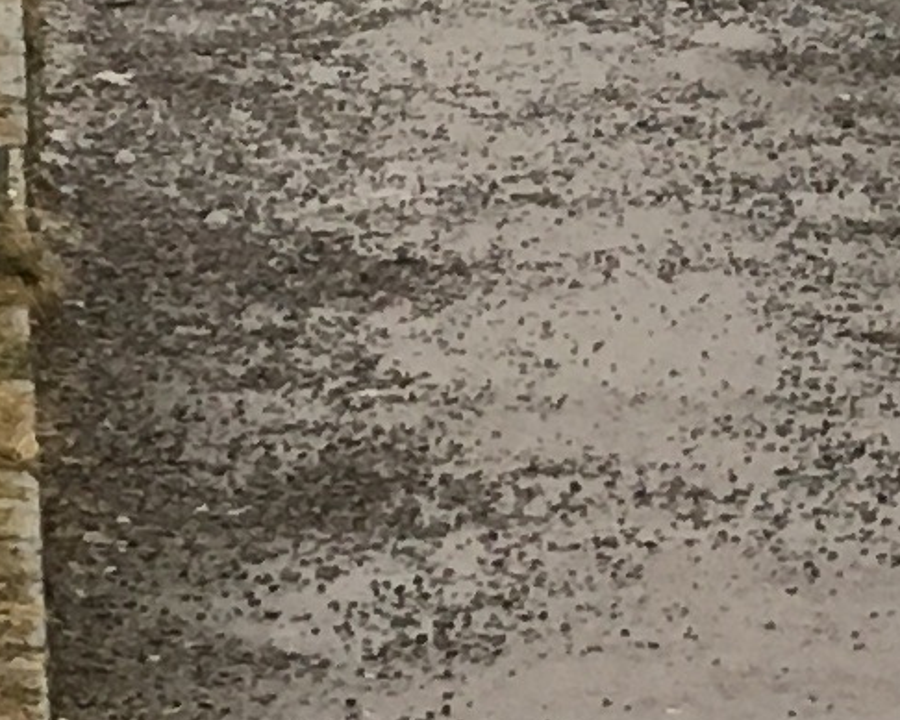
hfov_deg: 7.8
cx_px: 1887
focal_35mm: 235
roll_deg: -0.6
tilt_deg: -2.7
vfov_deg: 6.5
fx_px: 6261
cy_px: -409
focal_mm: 4.15
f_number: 2.2
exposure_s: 1/33
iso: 50
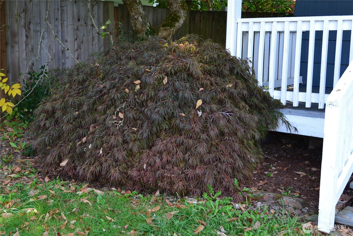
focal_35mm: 48
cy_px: 118
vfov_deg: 28.1
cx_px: 176
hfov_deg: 41.1
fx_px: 471
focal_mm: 32
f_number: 8
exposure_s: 1/80
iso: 400
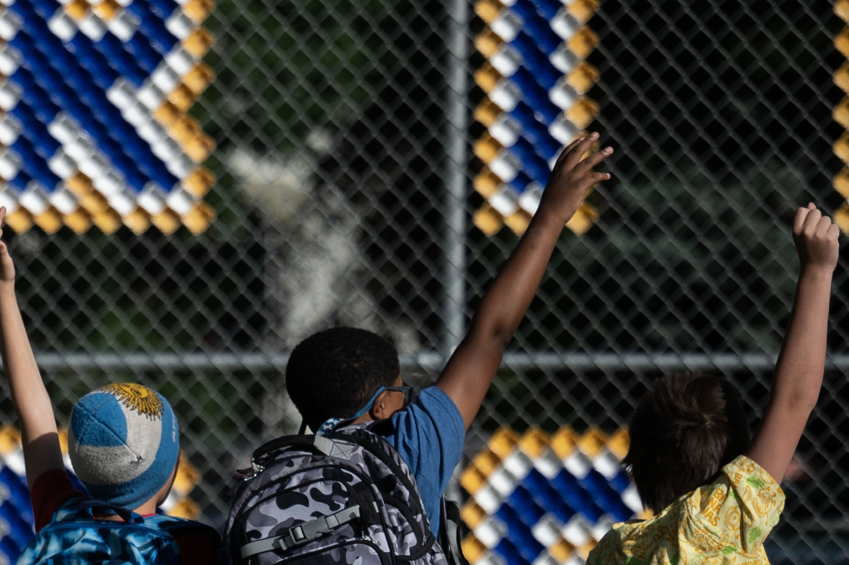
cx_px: -468
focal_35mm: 453
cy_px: 640
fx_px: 10675
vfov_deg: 3.0
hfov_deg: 4.5
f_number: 2.8
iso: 100
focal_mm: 125
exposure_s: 1/6000
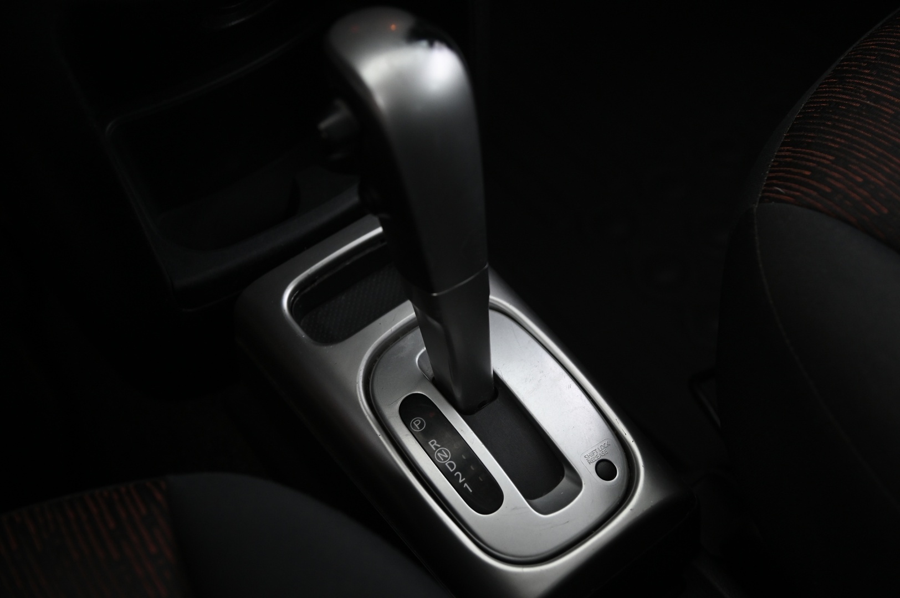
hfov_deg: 41.1
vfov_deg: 28.0
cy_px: 299
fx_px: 1199
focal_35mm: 48
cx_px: 450
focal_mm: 48
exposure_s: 1/15
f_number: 4
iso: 2000
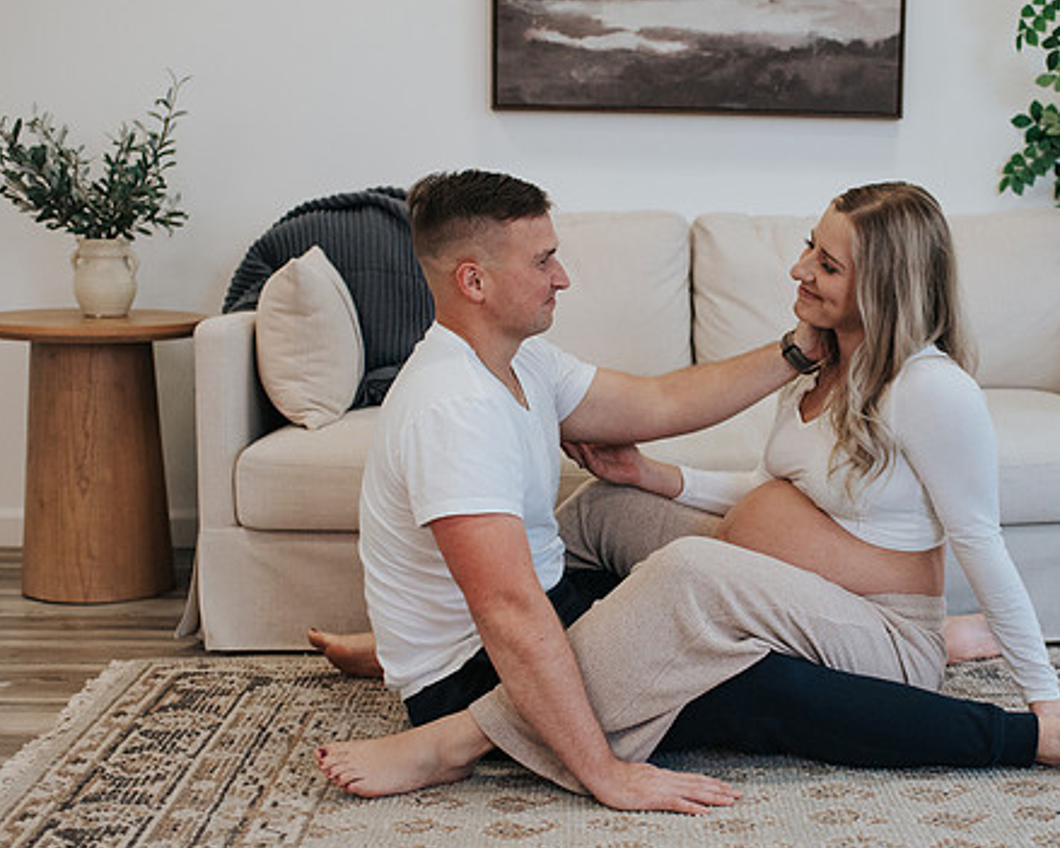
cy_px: 449
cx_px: 708
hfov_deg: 34.4
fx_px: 1694
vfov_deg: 28.1
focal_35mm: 54
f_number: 2.8
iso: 800
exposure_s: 1/250
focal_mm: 35
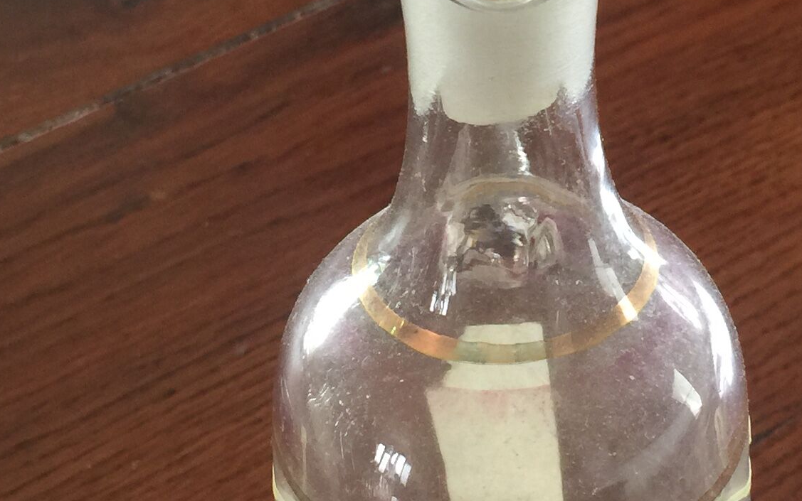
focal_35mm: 89
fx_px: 1946
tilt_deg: -36.4
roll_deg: -0.8
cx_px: 579
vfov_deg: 14.6
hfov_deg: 23.1
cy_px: 115
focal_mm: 4.15
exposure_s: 1/17
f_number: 2.2
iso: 50
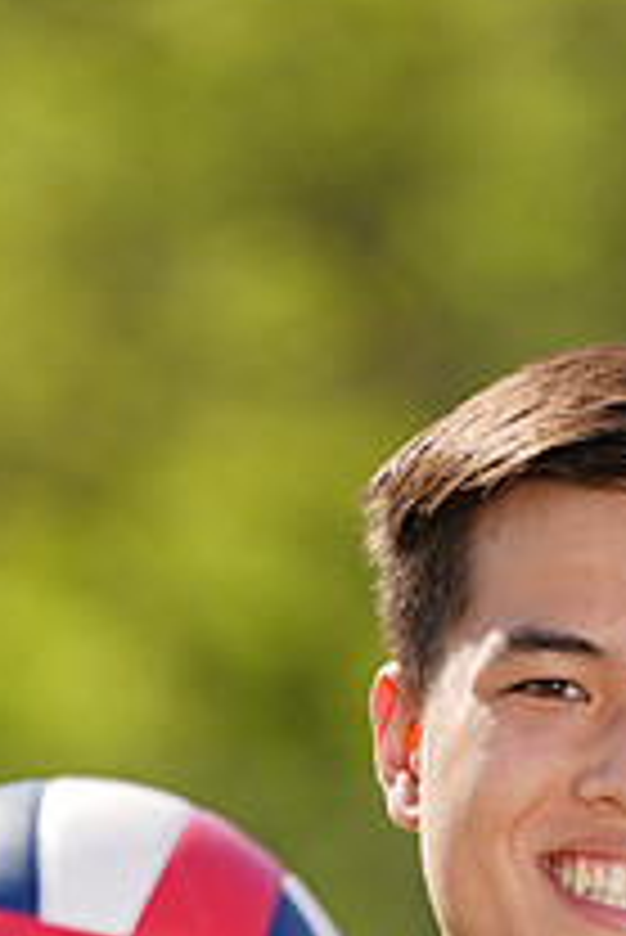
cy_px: 1274
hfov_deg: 1.3
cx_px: 412
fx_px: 27730
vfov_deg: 1.9
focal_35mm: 1065
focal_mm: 382
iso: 64
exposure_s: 1/200
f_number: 6.3
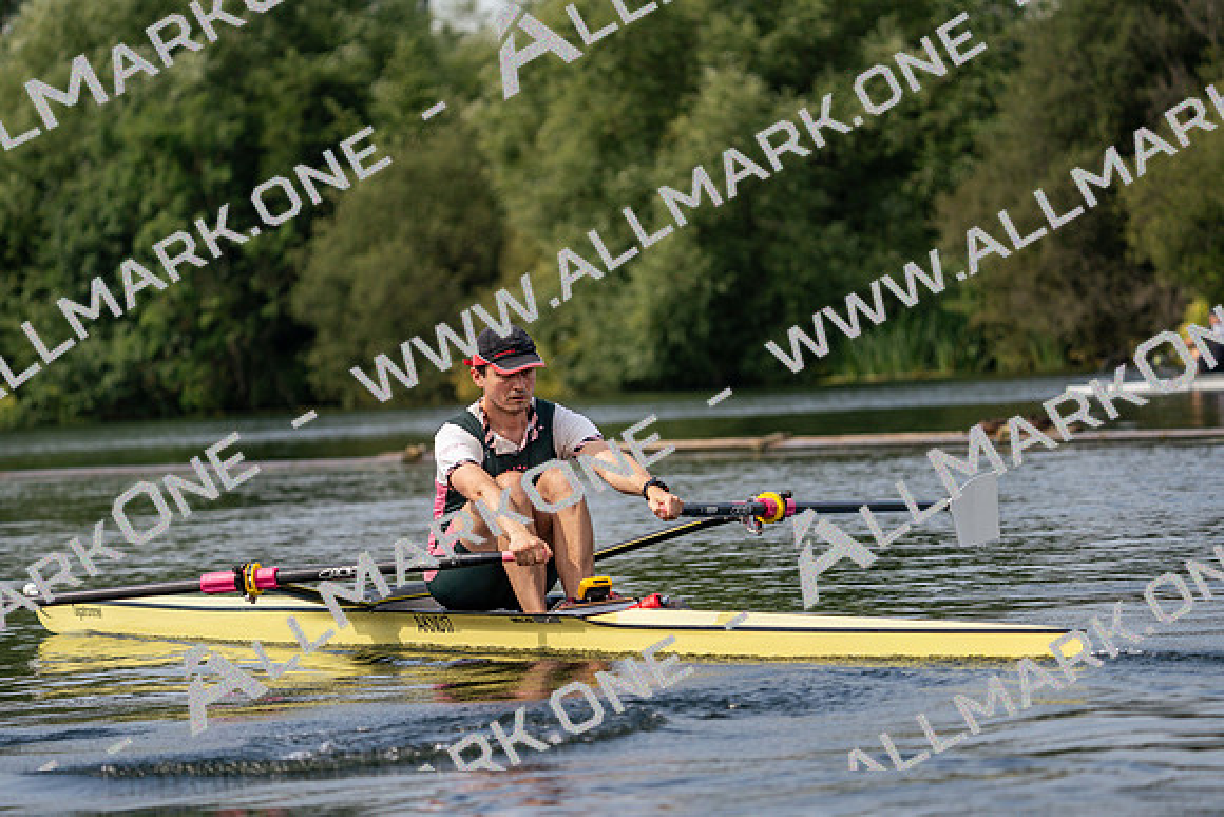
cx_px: 612
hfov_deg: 9.4
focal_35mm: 218
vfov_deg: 6.3
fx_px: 7413
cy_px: 408
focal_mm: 218
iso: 320
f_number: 5.6
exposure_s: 1/1600
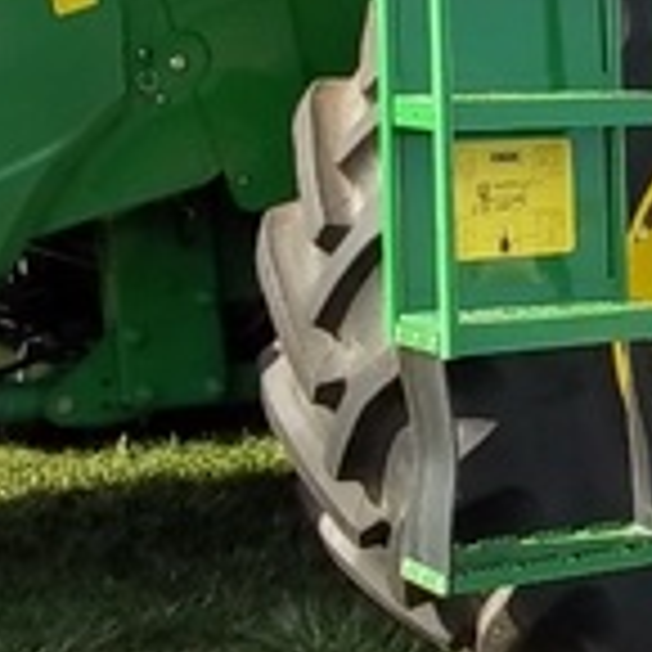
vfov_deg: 14.1
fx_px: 2536
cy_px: -202
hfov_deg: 14.2
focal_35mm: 119
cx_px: 764
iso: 80
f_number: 3.1
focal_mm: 6.5
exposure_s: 1/400
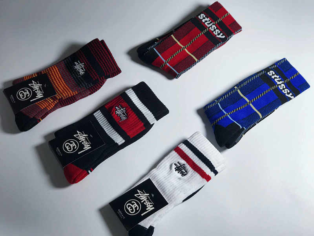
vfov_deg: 25.7
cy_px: 118
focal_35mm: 57
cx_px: 157
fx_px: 517
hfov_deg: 33.8
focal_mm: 6.6
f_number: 2.8
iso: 20
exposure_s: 1/141
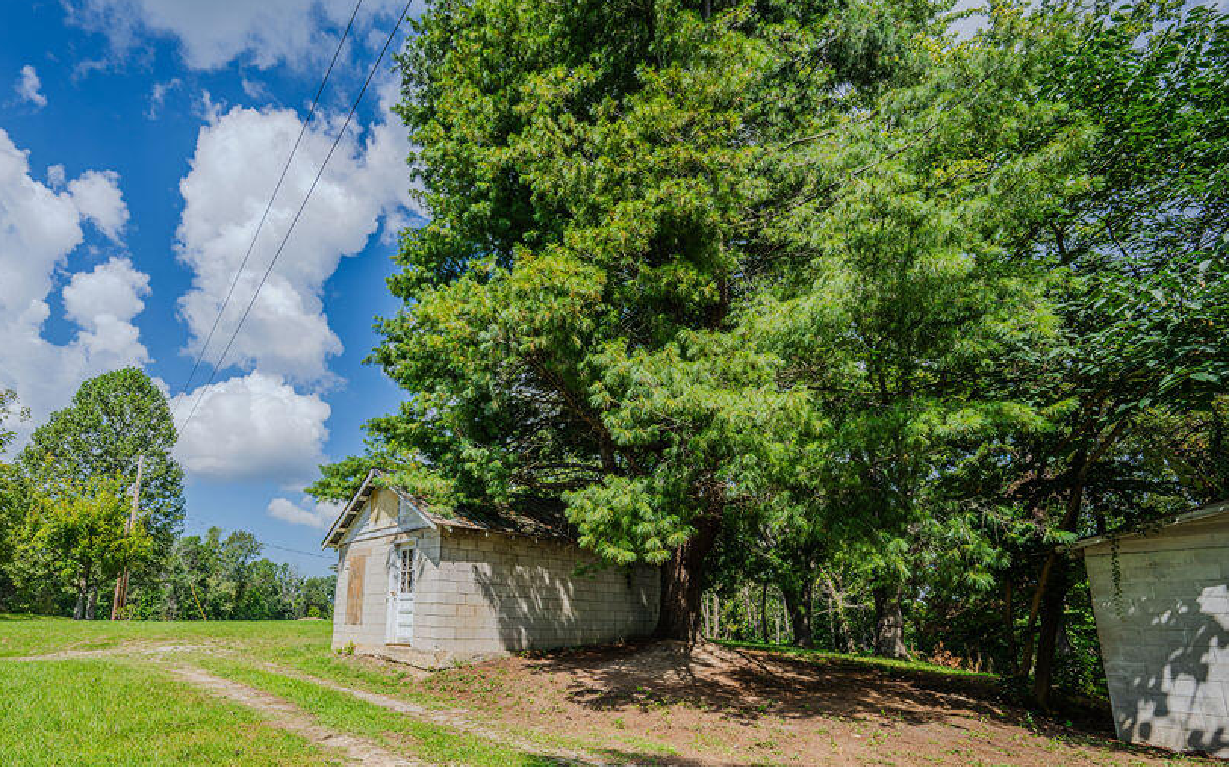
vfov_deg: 63.6
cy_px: 498
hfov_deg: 89.9
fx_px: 603
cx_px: 492
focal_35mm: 18
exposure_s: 1/3200
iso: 400
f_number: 4
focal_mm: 14
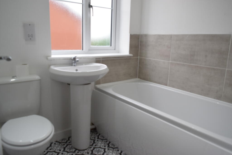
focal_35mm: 27
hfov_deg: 67.4
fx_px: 174
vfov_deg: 47.9
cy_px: 78
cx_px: 116
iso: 400
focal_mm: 18
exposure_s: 1/200
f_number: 7.1
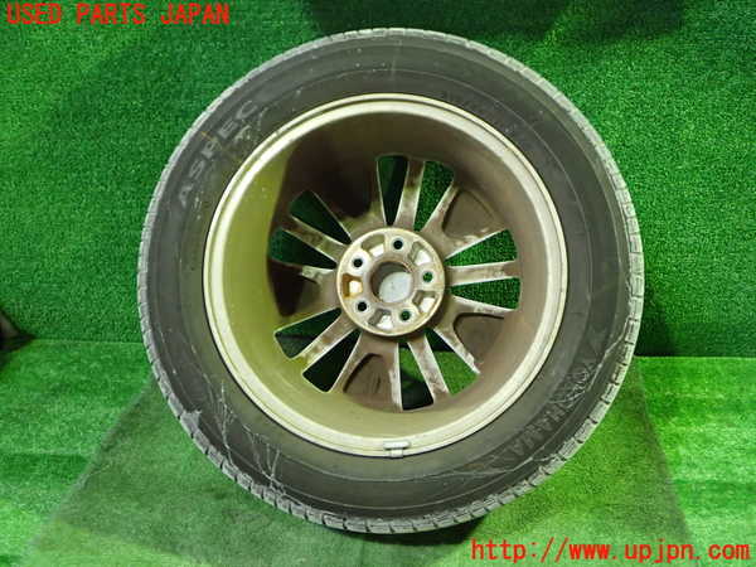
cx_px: 378
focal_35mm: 30
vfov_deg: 46.8
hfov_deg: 60.0
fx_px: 655
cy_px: 284
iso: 800
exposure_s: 1/30
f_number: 2.3
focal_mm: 5.4
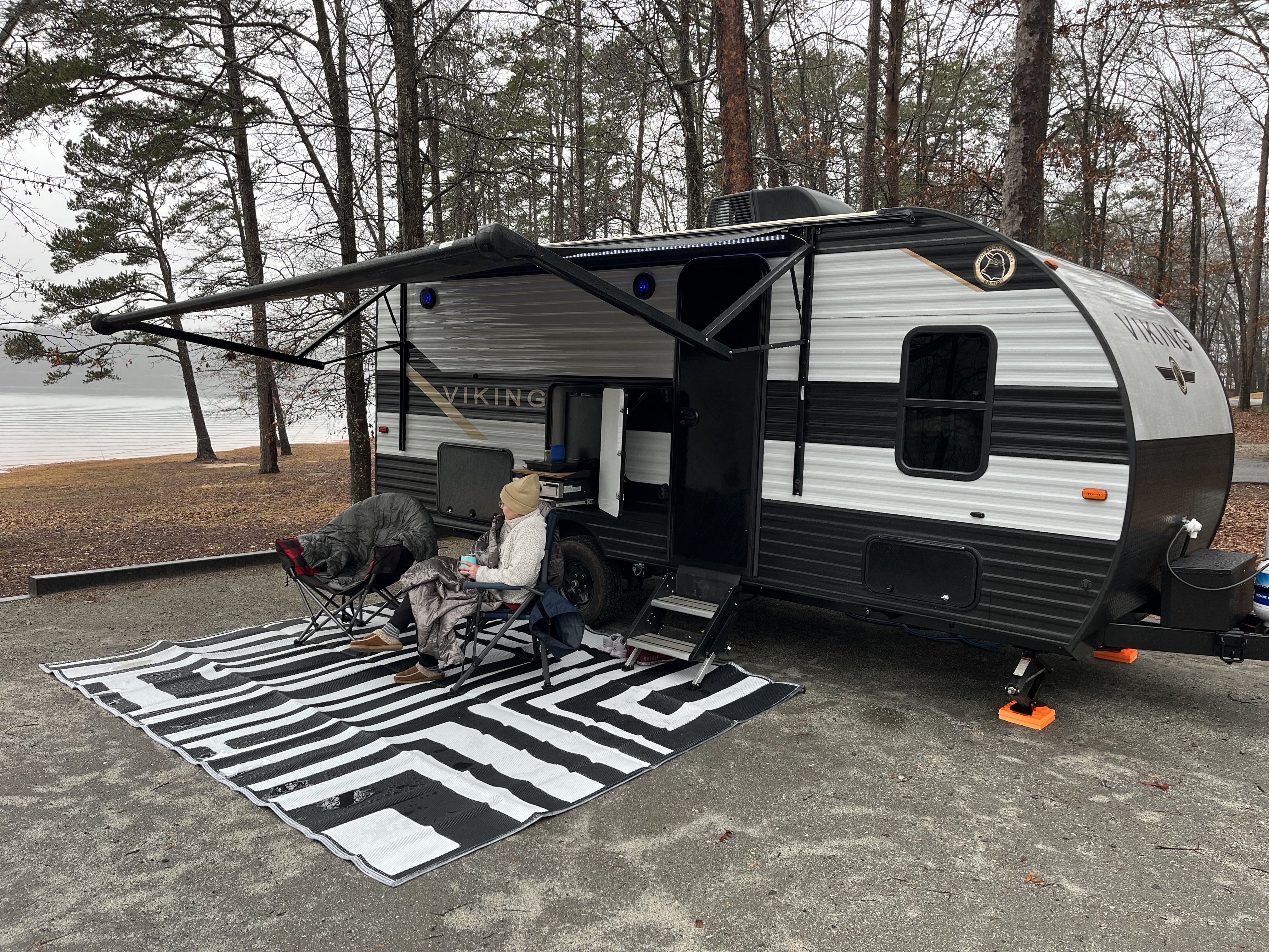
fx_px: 953
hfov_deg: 67.3
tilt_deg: -5.9
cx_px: 634
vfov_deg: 53.1
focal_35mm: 26
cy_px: 476
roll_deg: -1.5
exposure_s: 1/121
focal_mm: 5.1
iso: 80
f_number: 1.6
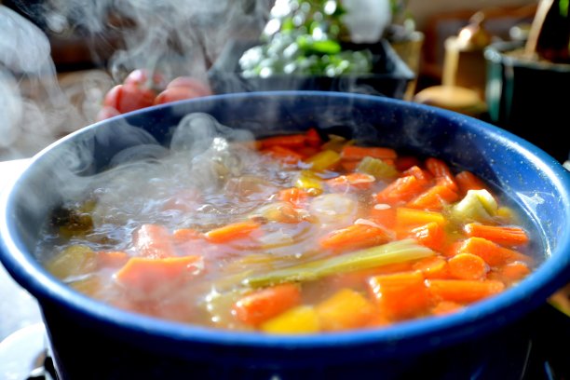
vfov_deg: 37.9
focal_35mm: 35
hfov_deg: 54.4
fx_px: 554
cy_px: 190
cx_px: 285
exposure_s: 1/160
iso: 200
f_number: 4.5
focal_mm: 35
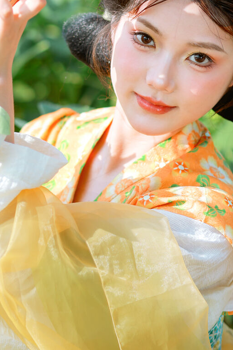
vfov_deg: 10.4
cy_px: 70
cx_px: 58
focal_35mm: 198
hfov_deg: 6.9
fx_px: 1923
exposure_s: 1/2000
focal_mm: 85
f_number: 2.5
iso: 100
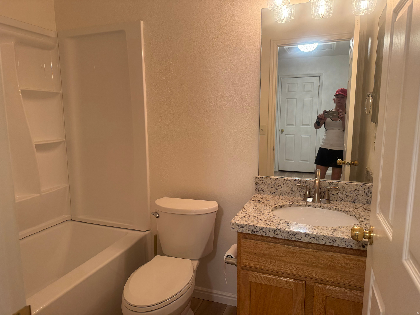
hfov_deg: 71.6
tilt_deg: -9.0
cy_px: 158
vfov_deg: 56.8
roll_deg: +0.1
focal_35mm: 24
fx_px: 291
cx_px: 210
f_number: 1.78
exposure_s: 1/120
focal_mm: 6.76
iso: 200
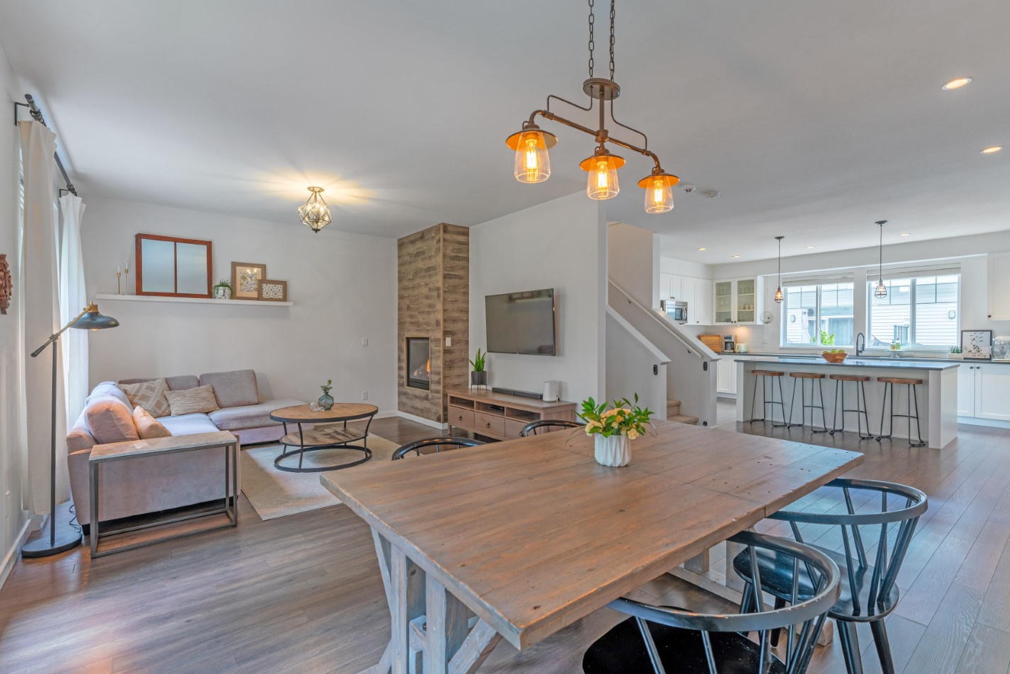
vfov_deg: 73.7
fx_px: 449
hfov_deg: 96.7
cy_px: 352
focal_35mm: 16
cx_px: 519
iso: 100
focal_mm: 14
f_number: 6.3
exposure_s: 1/20
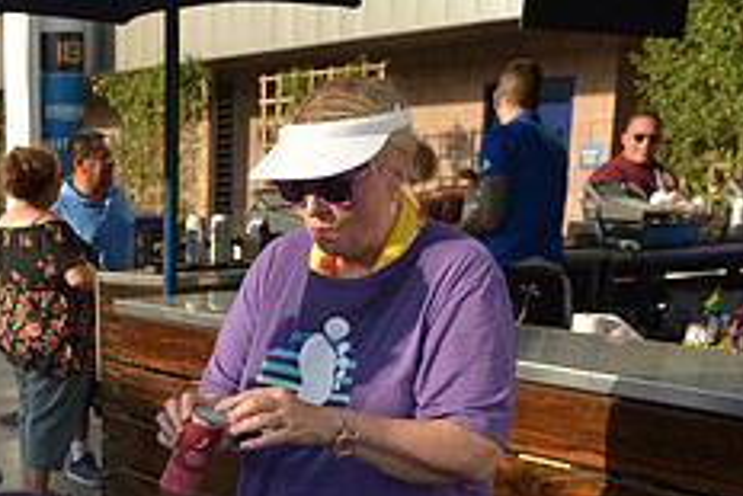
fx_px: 1239
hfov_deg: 30.5
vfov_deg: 21.7
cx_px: -38
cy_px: 514
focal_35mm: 60
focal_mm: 24
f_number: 7.1
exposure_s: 1/2000
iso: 1000
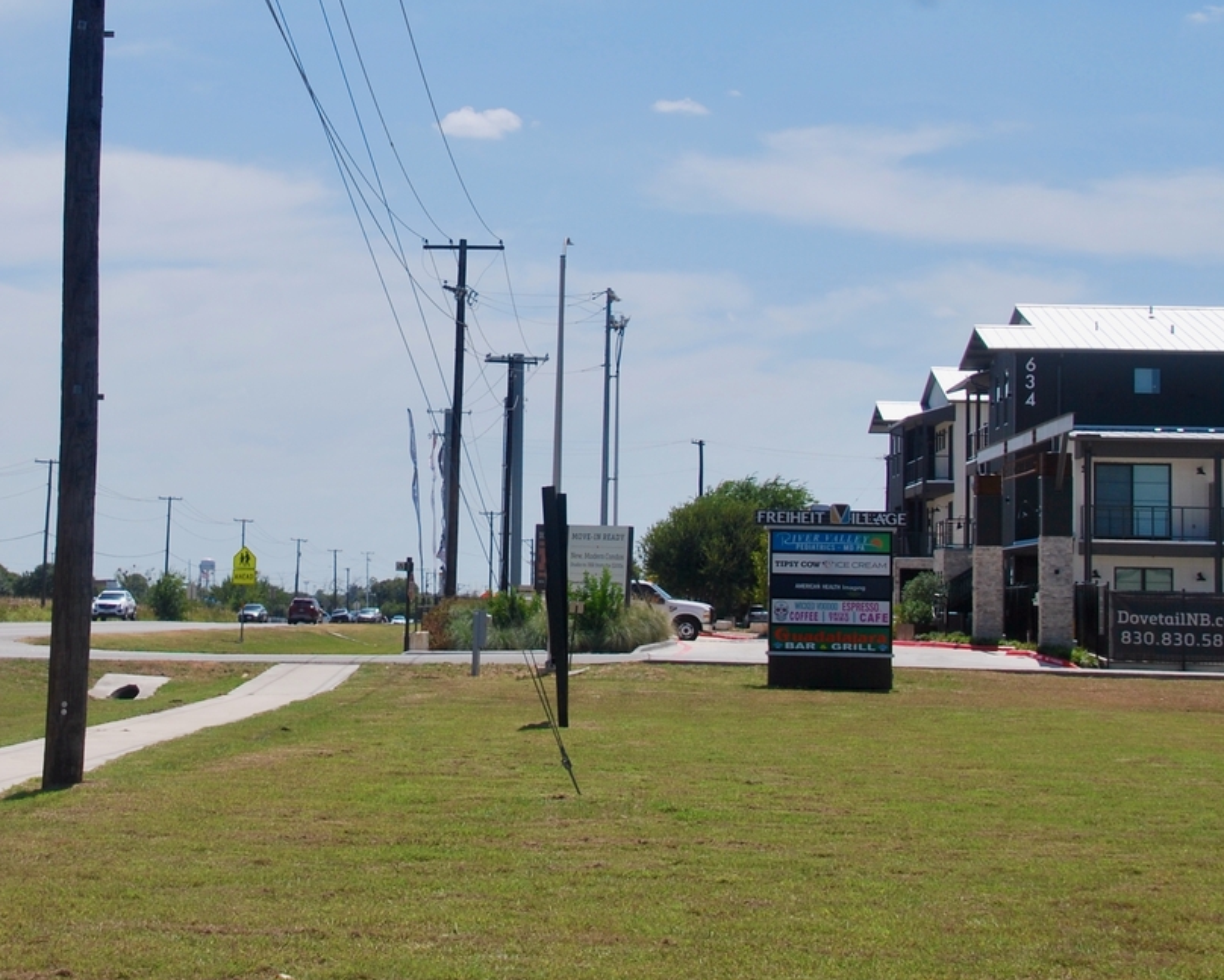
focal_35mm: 90
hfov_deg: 21.1
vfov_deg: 17.0
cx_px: 358
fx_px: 3261
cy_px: 303
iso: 100
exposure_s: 1/320
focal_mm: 32
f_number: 9
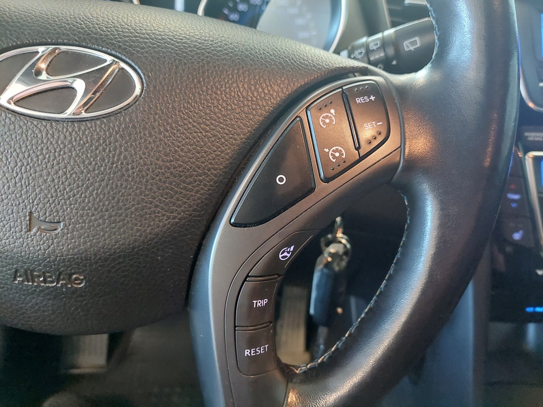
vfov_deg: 54.9
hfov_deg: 69.4
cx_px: 272
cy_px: 204
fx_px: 392
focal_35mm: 25
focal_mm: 5.23
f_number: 1.8
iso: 640
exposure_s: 1/25
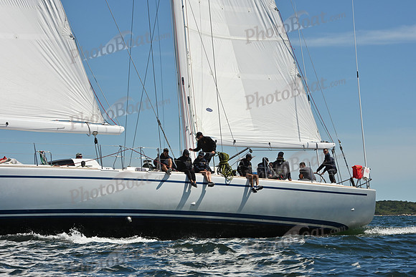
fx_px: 1294
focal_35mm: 112
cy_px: 138
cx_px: 208
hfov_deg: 18.3
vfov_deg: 12.2
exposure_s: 1/800
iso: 320
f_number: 16
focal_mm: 112
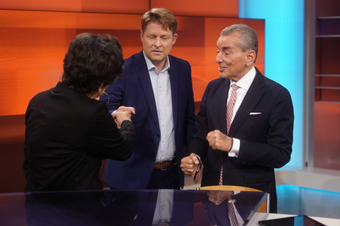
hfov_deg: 43.6
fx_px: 425
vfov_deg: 29.8
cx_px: 170
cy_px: 113
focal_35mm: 45
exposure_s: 1/80
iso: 160
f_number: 1.4
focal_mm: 30
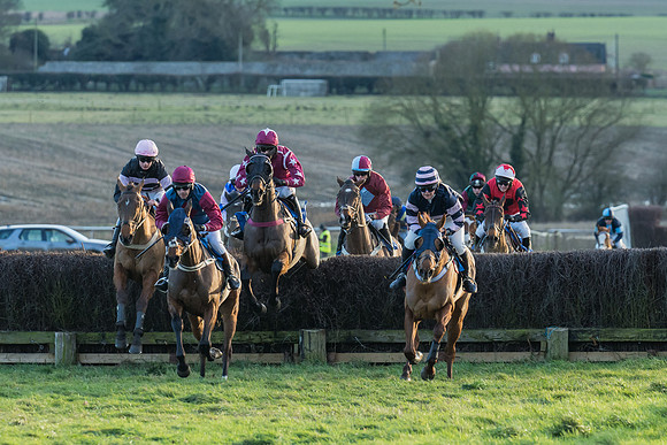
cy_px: 193
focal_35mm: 397
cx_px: 326
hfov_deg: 5.2
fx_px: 7363
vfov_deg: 3.5
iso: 800
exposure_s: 1/1000
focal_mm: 195
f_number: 4
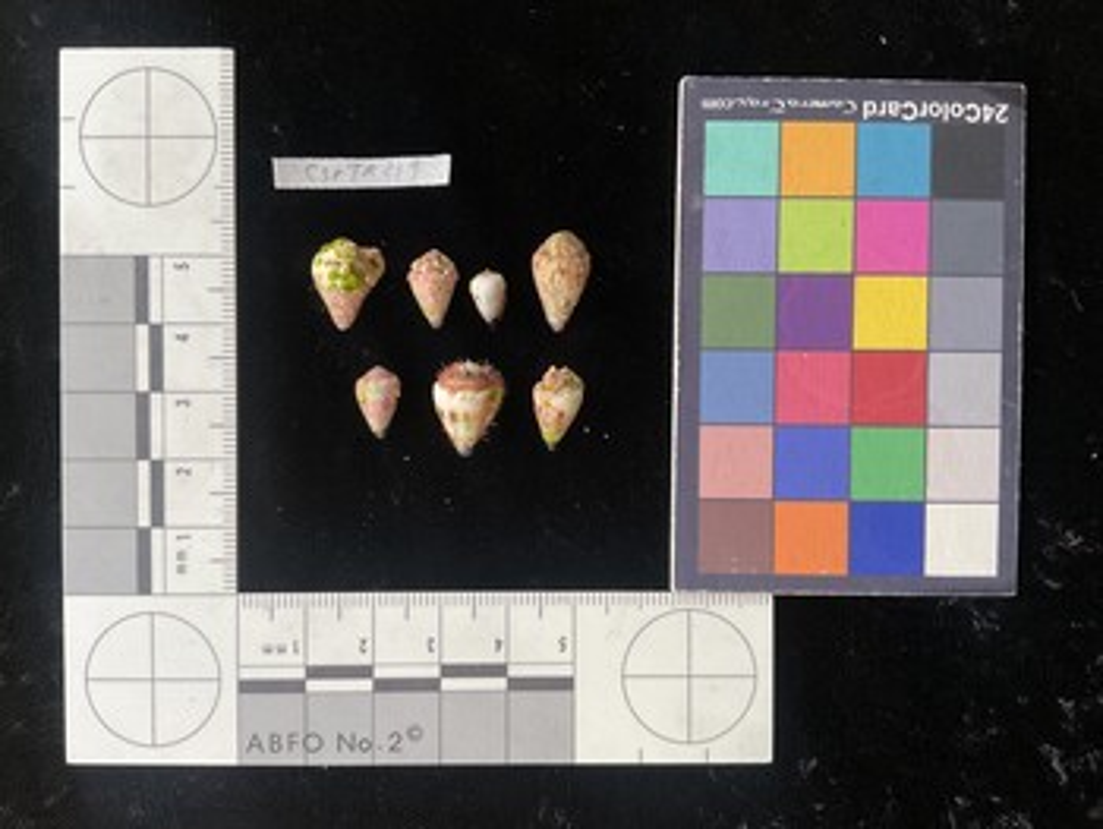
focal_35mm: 29
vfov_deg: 48.3
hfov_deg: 61.6
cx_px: 552
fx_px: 925
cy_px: 414
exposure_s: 1/60
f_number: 1.8
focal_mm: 3
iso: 160
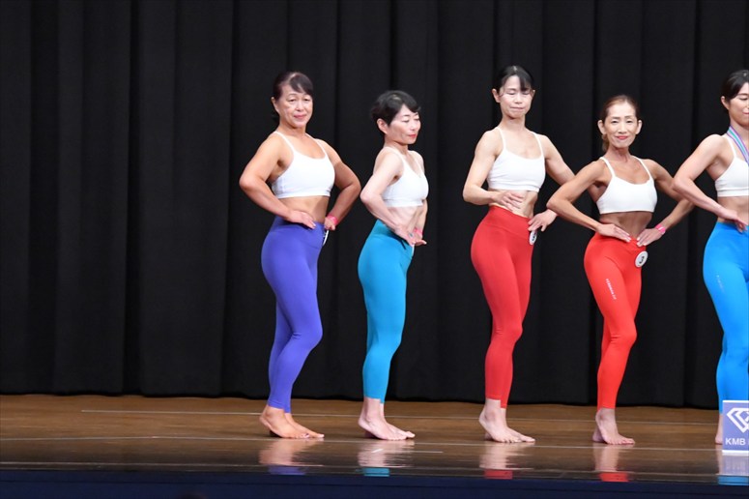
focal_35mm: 217
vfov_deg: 6.3
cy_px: 250
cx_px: 374
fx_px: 4513
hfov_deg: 9.5
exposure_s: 1/400
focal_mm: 145
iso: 8000
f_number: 5.6
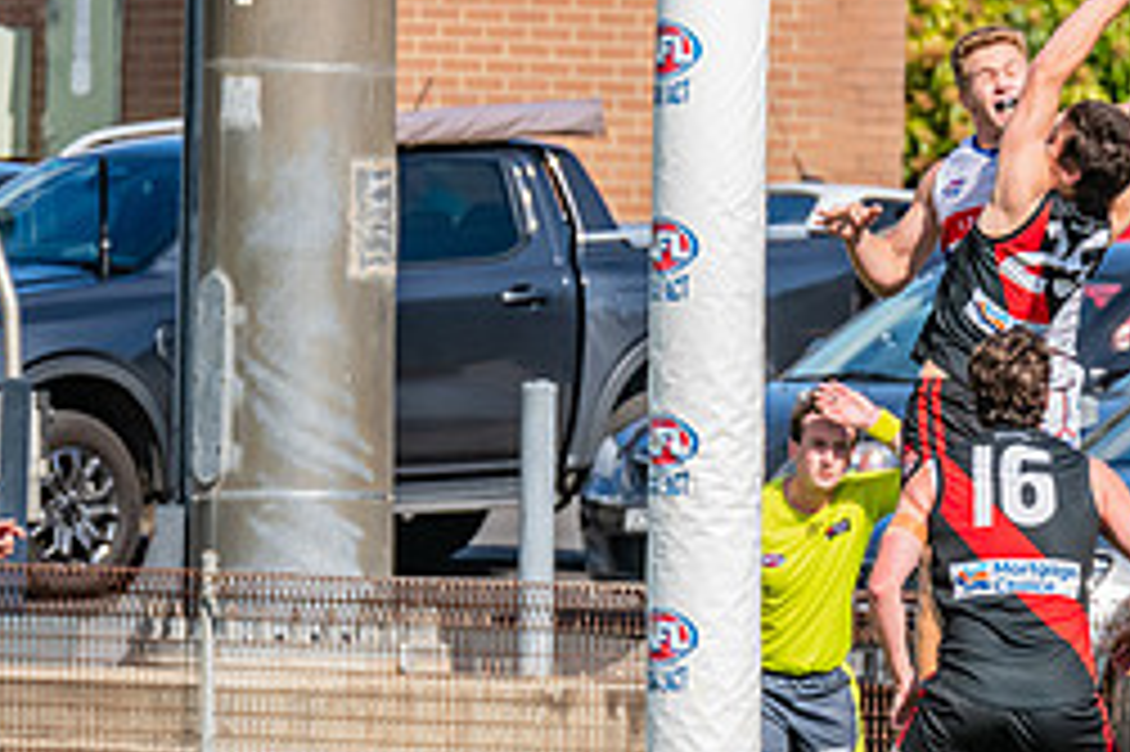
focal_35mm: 858
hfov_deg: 2.4
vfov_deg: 1.6
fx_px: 26913
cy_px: 273
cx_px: 1117
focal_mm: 360
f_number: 10
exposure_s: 1/1600
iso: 800
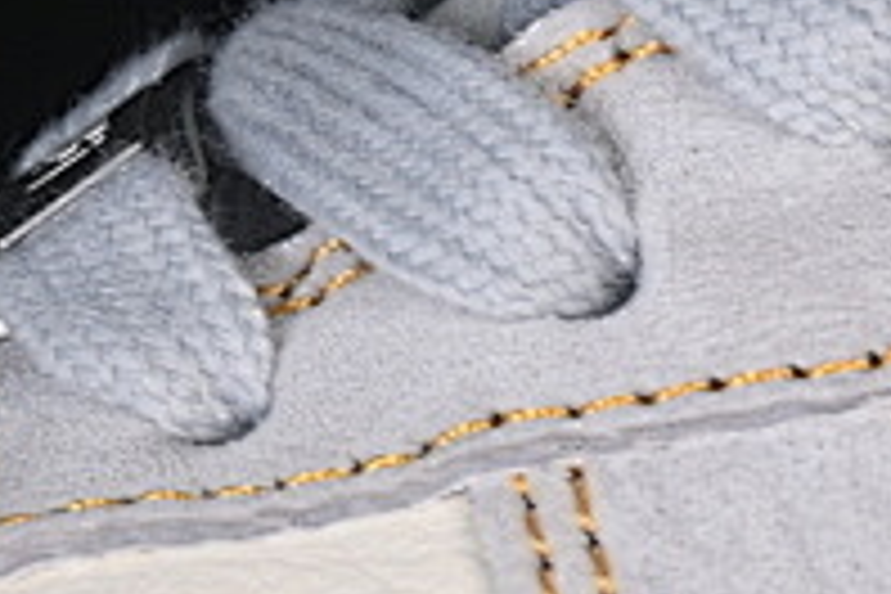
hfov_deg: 4.9
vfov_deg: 3.4
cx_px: 2318
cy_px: 576
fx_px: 10147
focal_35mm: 410
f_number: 7.1
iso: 160
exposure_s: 1/80
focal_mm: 50
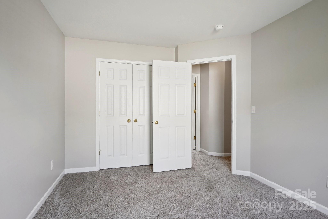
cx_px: 164
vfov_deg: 67.4
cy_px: 110
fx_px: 164
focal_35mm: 18
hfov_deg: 90.0
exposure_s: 1/40
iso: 400
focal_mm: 18
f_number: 8
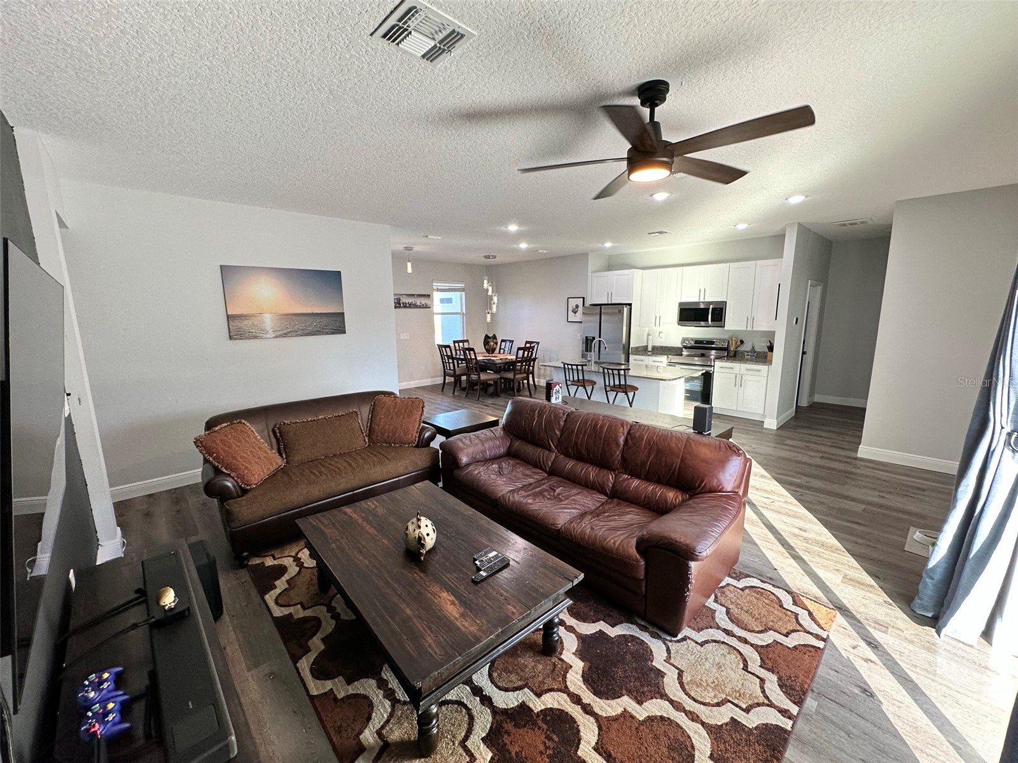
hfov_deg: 102.1
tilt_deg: -10.0
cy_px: 382
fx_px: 412
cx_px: 509
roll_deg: +0.4
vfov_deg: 85.7
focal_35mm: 14
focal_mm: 2.22
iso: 160
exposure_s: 1/120
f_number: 2.2
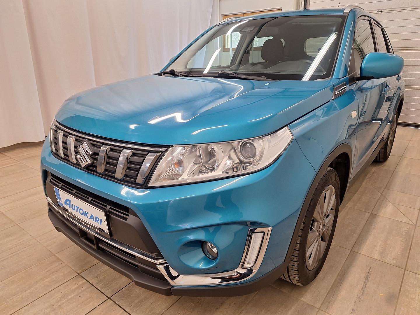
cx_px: 210
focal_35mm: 23
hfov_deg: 73.9
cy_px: 158
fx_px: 279
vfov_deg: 58.9
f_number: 1.8
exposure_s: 1/50
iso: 100
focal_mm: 5.54
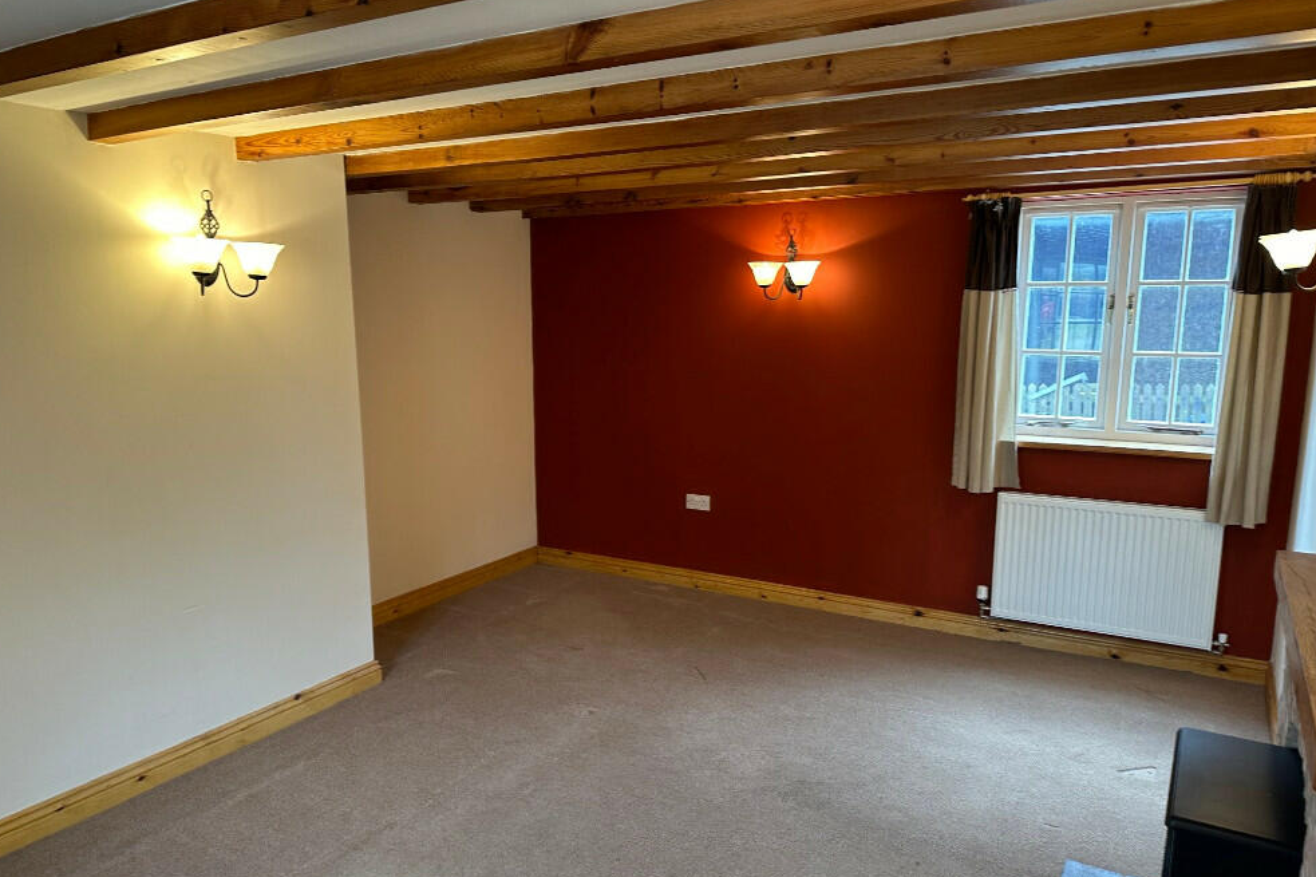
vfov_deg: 49.5
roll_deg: +0.6
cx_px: 633
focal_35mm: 26
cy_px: 477
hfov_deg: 69.4
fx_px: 950
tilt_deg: -12.0
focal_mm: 6.86
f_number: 1.78
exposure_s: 1/50
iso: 160
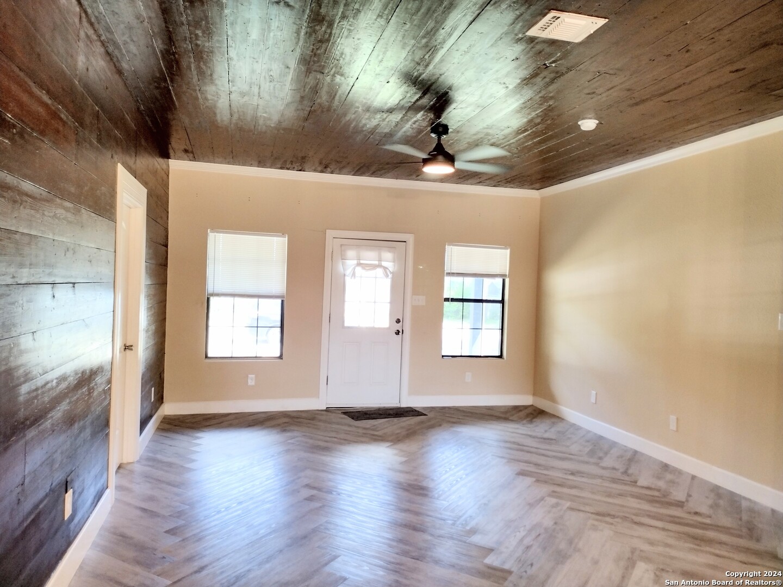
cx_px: 392
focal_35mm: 27
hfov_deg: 65.3
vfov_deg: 51.4
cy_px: 294
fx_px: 611
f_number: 1.7
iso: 192
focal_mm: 4.71
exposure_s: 1/40
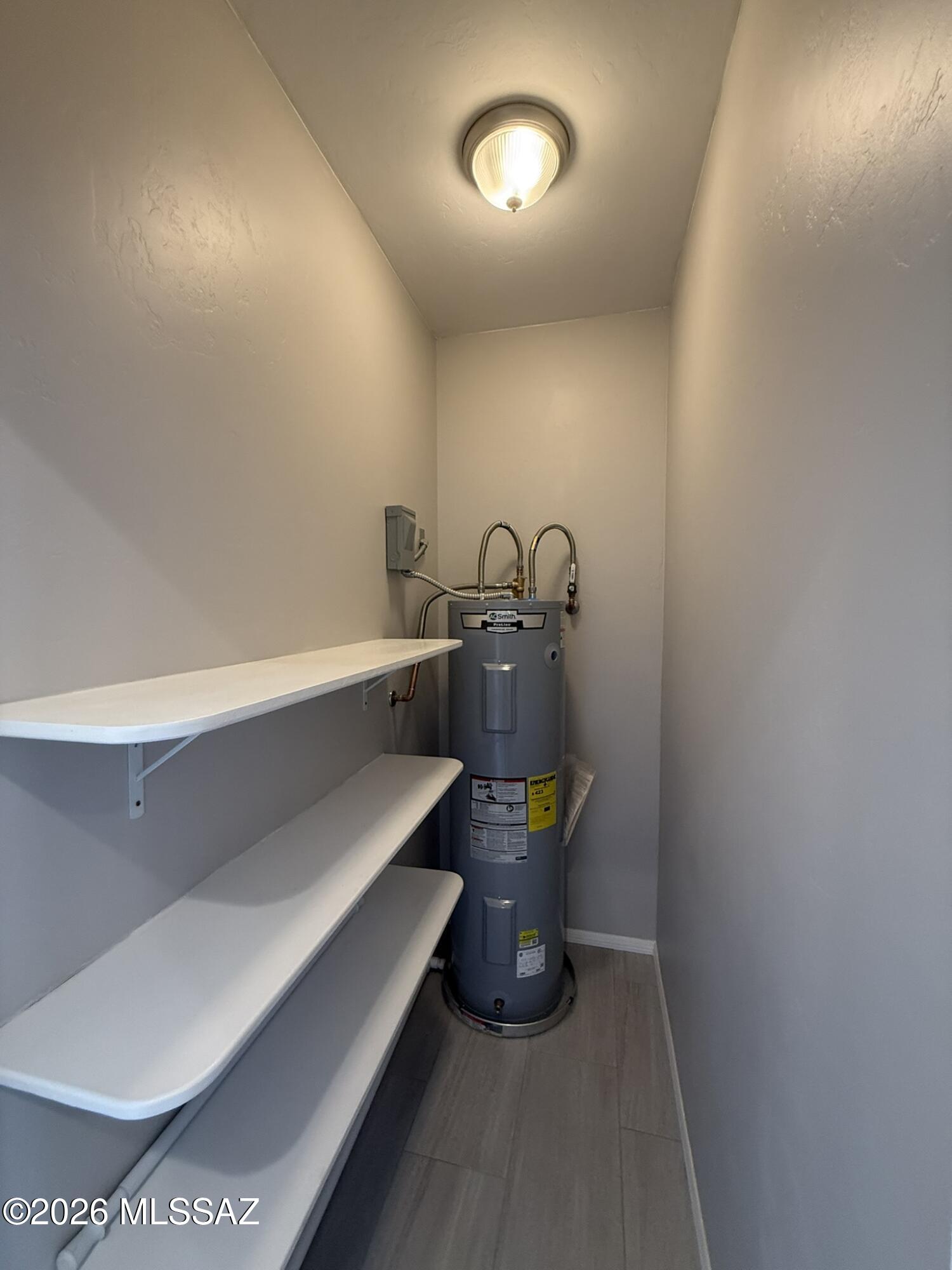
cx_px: 476
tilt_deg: -3.6
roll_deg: -0.6
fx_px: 513
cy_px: 635
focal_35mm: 14
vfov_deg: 102.1
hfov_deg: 85.7
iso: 250
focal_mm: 2.22
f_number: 2.2
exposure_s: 1/60
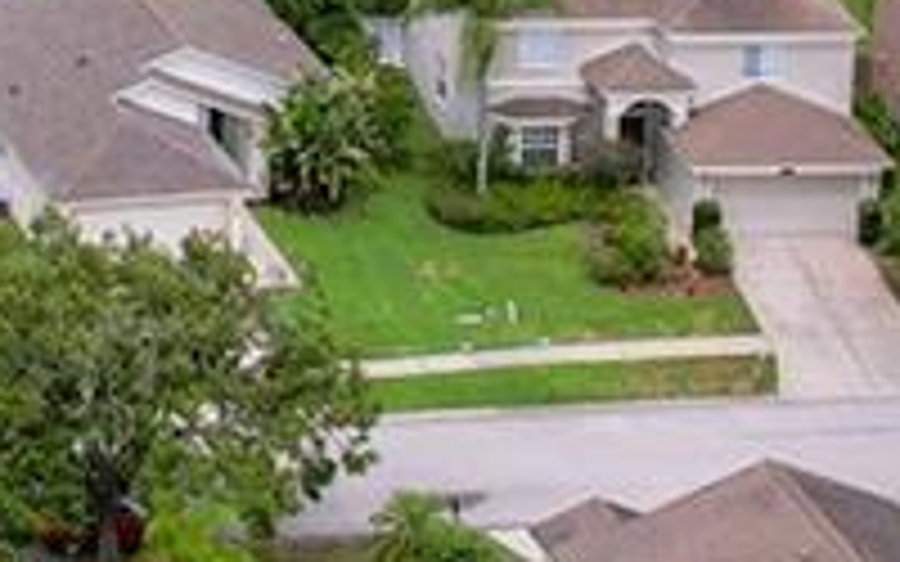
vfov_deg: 7.1
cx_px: -387
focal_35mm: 179
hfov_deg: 11.3
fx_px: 4390
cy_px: -472
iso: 140
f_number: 2.8
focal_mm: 8.38
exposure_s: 1/400
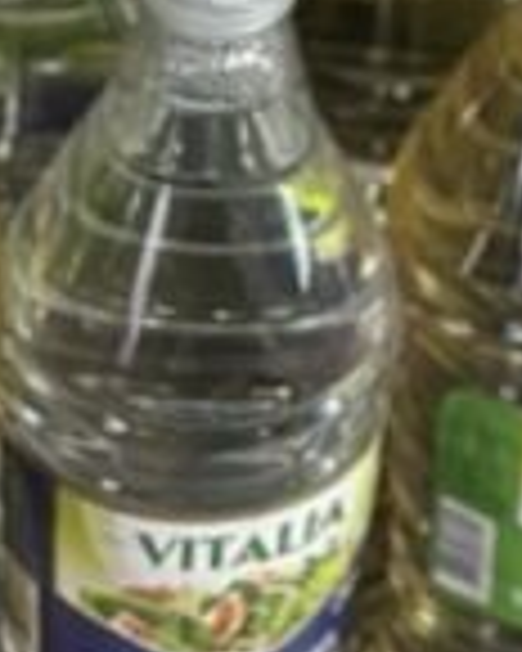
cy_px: -1183
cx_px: 392
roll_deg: -4.5
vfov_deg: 5.9
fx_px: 5987
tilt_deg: -29.1
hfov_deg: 5.0
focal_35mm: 310
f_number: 1.78
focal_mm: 6.86
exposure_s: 1/40
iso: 500
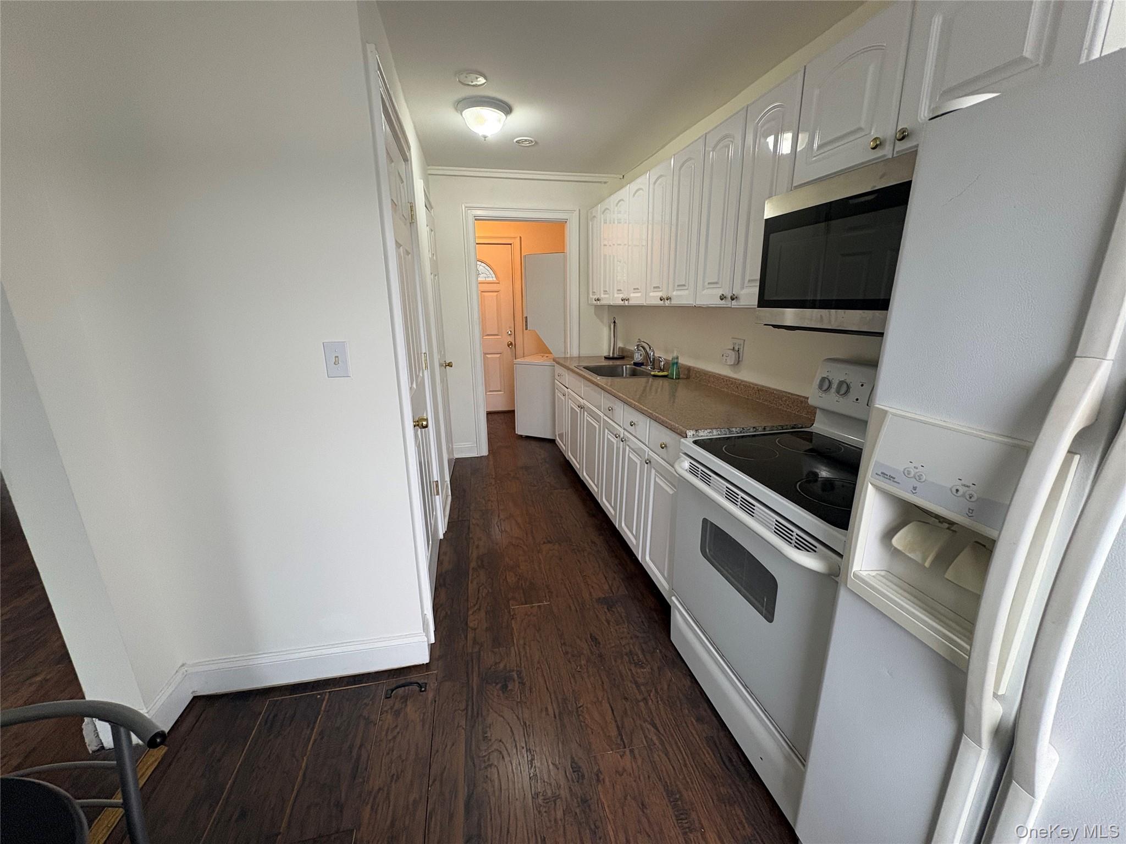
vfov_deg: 85.7
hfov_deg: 102.1
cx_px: 563
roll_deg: +0.4
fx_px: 455
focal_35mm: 14
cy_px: 422
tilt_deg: -15.4
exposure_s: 1/85
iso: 250
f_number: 2.2
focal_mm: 2.22
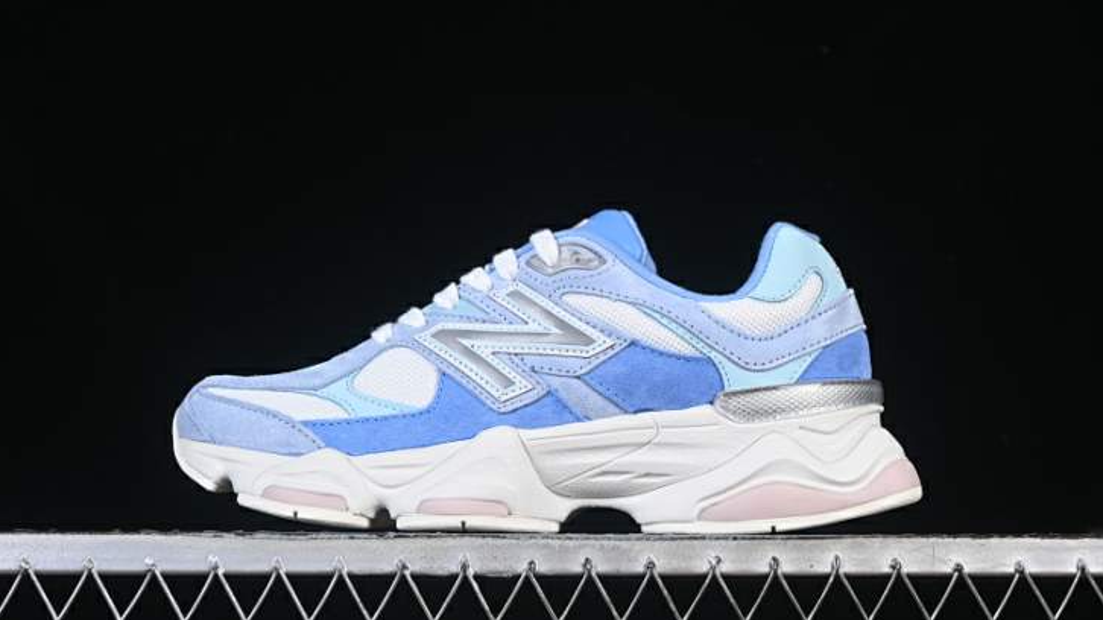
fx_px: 2310
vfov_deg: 15.3
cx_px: 552
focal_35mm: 79
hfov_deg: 26.9
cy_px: 305
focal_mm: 50
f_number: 8
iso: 160
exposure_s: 1/80
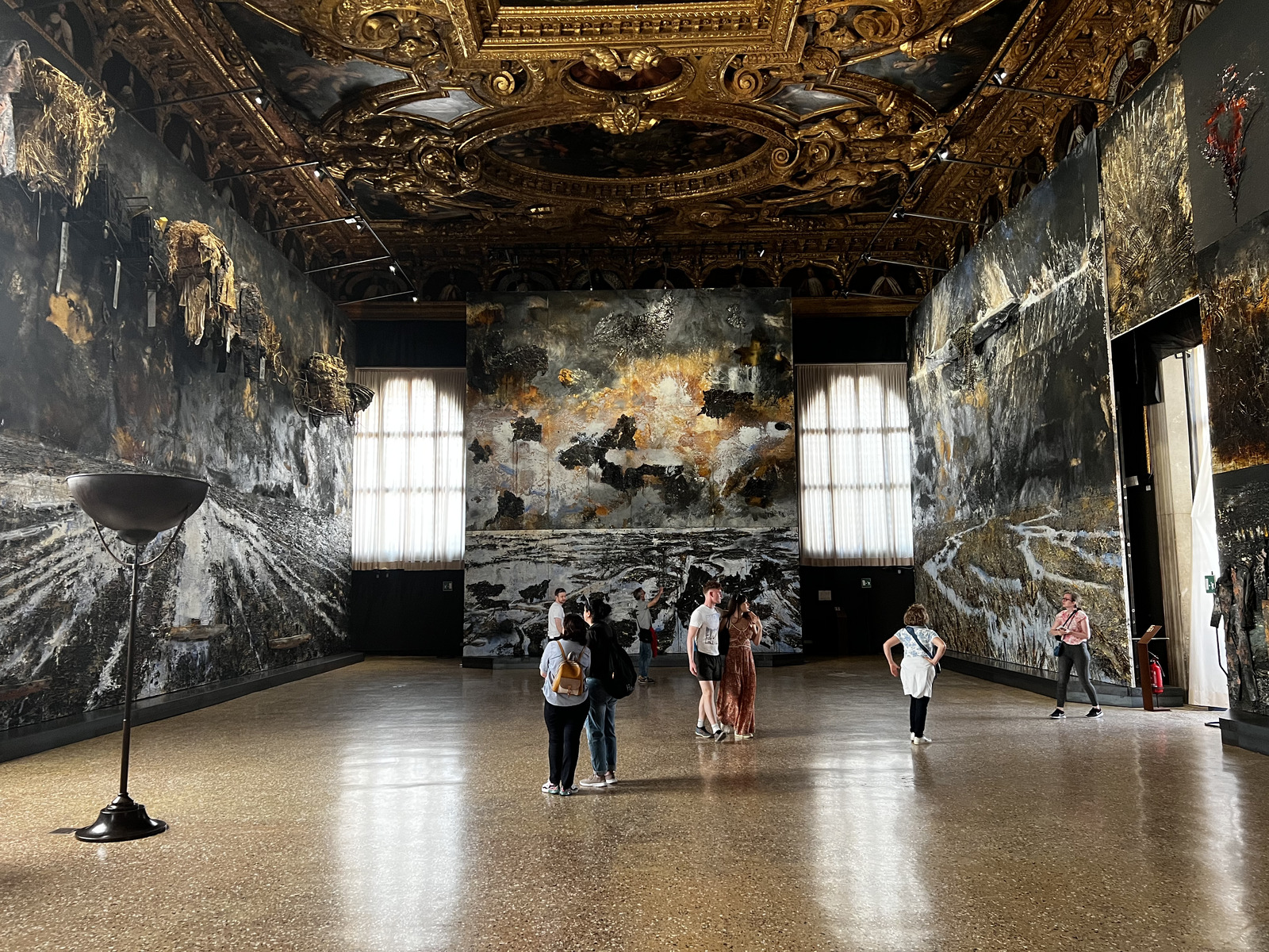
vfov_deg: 53.1
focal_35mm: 26
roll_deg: +1.1
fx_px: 953
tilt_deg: +6.6
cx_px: 634
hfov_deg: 67.3
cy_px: 476
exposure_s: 1/60
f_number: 1.5
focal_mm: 5.7
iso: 320
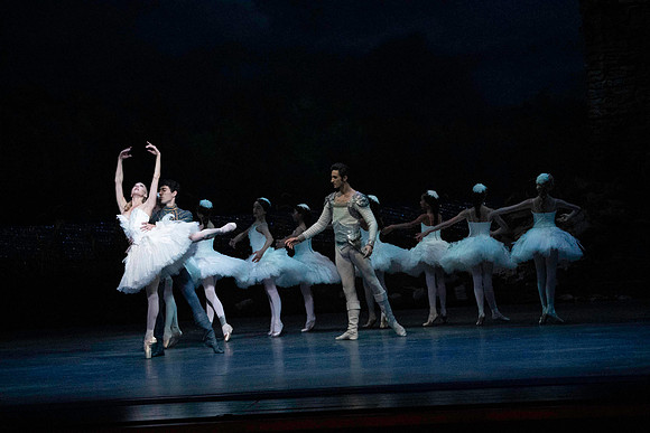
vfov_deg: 9.8
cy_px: 216
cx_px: 325
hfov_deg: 14.7
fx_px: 2528
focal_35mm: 140
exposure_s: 1/400
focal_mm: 140
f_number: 5
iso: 25600
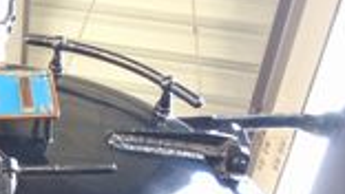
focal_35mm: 92
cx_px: -42
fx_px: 842
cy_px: 181
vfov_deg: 13.1
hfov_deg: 21.8
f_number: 4
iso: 400
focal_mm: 5.9
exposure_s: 1/30
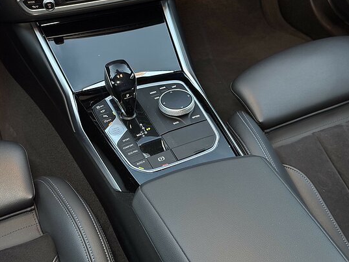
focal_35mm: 49
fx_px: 494
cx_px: 177
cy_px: 129
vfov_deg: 29.6
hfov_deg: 38.9
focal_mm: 6.76
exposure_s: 1/25
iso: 640
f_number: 1.78
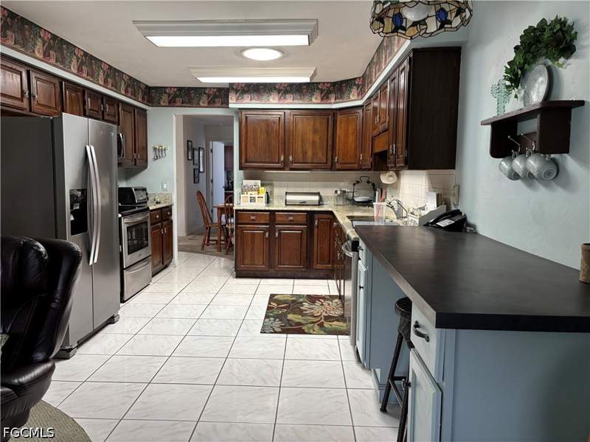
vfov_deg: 53.1
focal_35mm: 26
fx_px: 443
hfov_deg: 67.3
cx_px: 295
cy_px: 221
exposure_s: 1/60
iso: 160
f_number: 1.6
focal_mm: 5.96
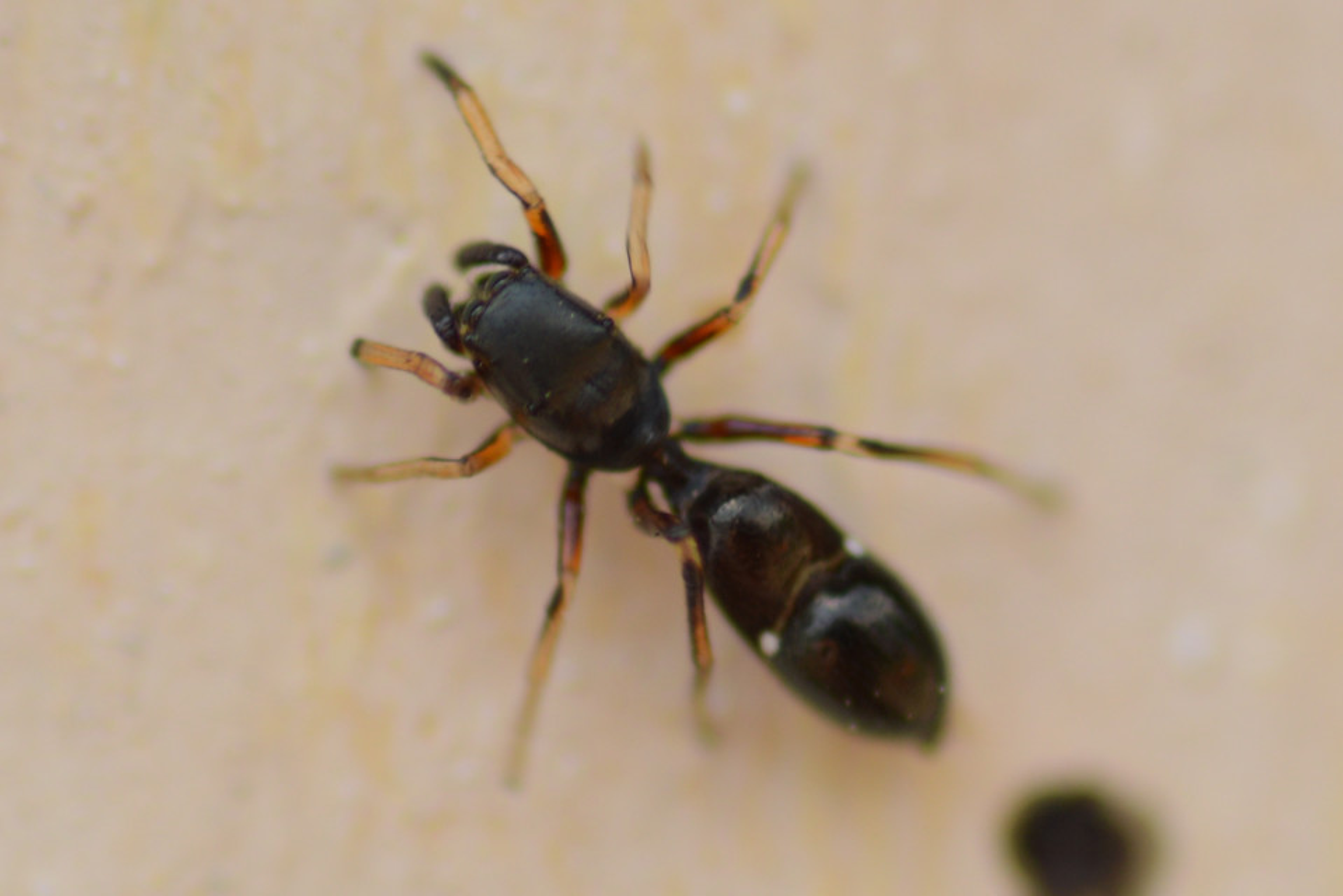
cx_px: 672
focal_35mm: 150
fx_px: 5597
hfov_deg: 13.7
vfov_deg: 9.2
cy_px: 448
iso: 100
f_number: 5.6
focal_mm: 100
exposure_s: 1/320
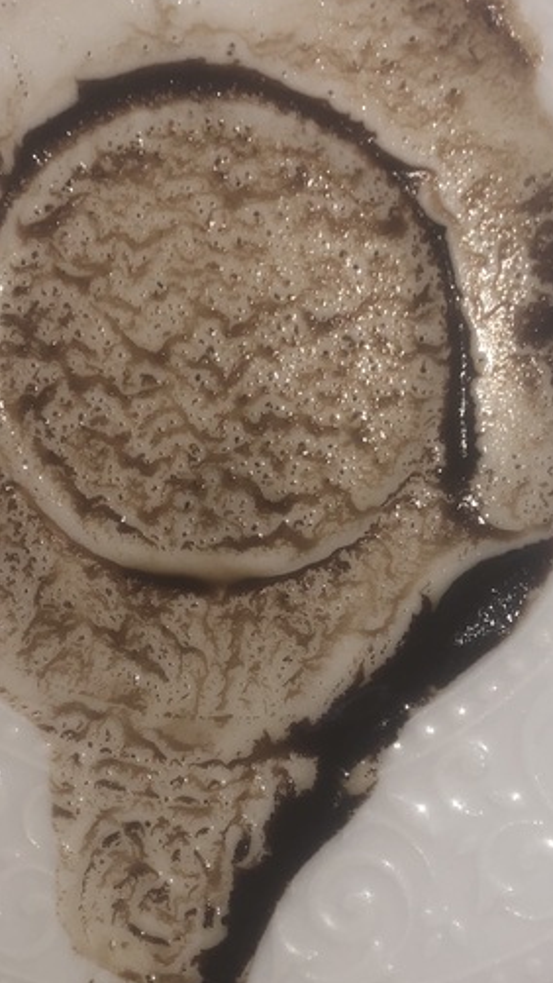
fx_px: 1459
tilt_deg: -42.7
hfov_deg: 21.4
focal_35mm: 56
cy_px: 593
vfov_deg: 37.1
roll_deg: +1.3
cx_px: 235
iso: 20
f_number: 1.8
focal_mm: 4
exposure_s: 1/44
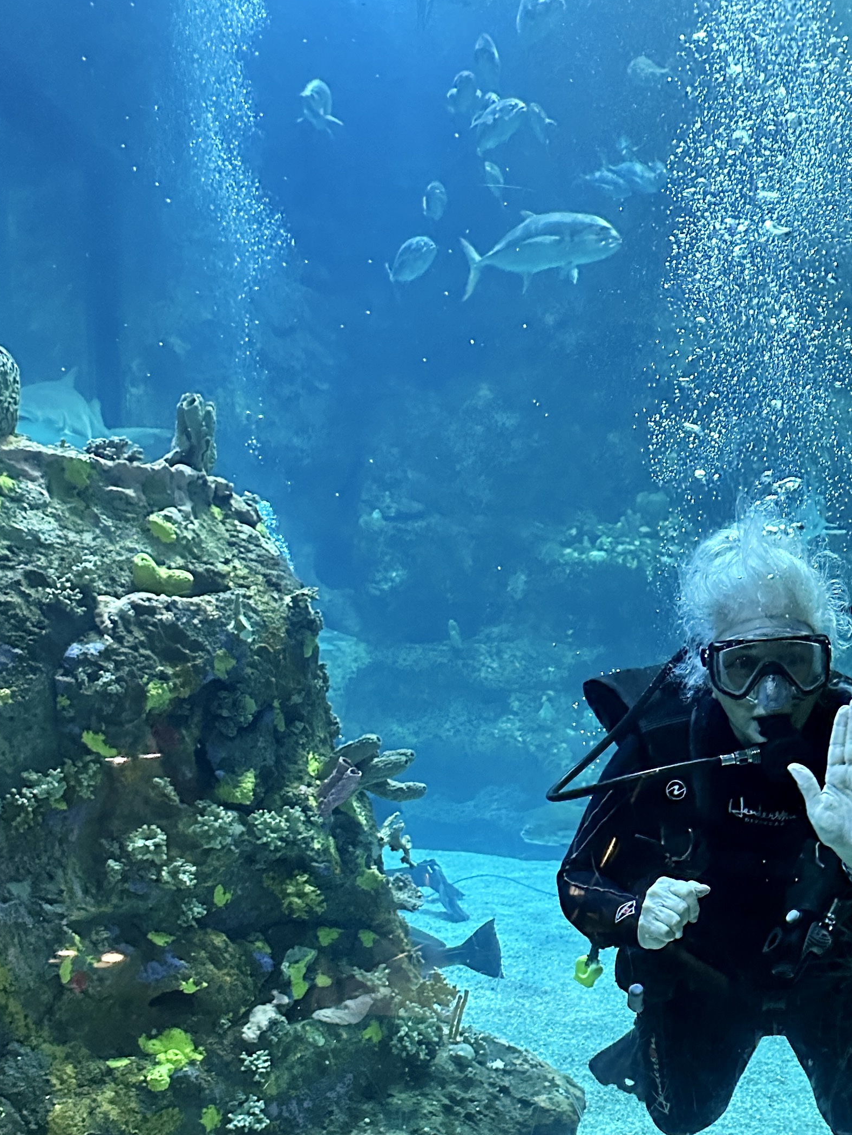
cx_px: 748
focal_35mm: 46
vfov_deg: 38.8
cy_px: 989
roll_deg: -1.6
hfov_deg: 30.3
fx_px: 1510
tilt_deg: -14.8
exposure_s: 1/40
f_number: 1.78
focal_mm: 6.86
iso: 800
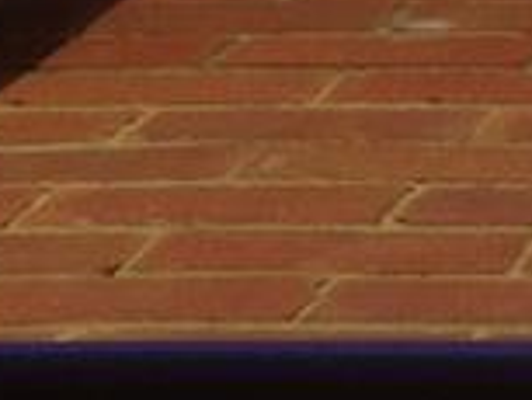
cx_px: 1718
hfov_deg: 7.6
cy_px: 1050
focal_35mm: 219
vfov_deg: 6.4
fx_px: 3368
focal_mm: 4.12
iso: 50
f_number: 2.4
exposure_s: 1/2857
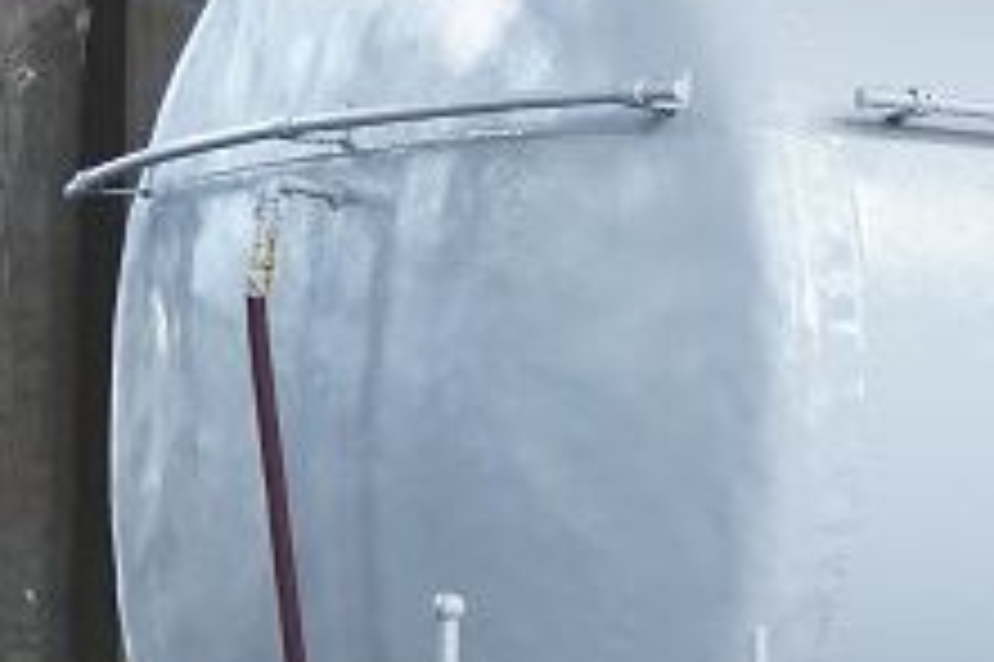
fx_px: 6290
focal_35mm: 228
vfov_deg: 6.0
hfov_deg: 8.5
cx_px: 2109
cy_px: 513
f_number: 4
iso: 1600
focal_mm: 42
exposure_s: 1/160
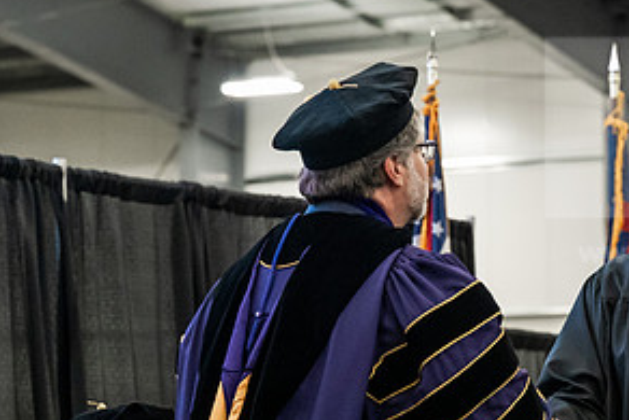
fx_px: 2989
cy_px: 298
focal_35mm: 171
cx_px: 480
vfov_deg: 8.0
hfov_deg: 12.0
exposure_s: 1/250
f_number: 5
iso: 6400
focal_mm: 86
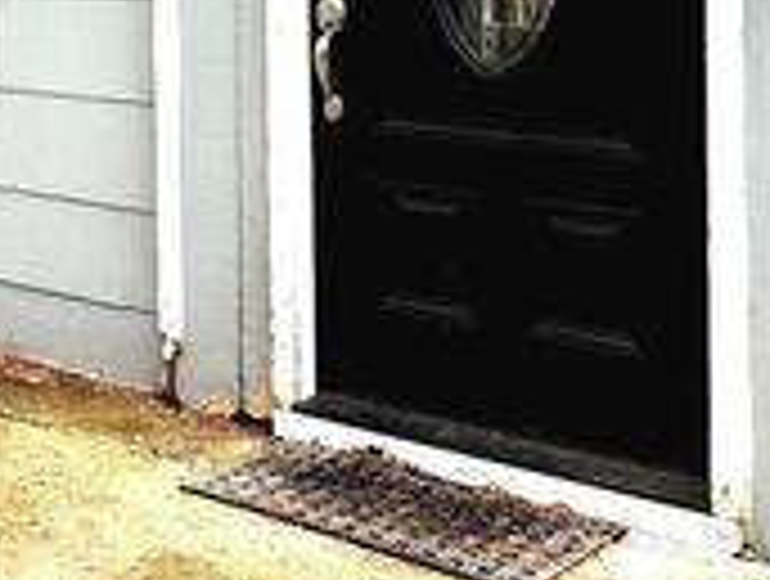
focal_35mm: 70
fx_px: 1560
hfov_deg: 24.7
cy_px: -92
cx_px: -189
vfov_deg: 20.0
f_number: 1.78
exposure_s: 1/2370
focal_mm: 6.76
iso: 80
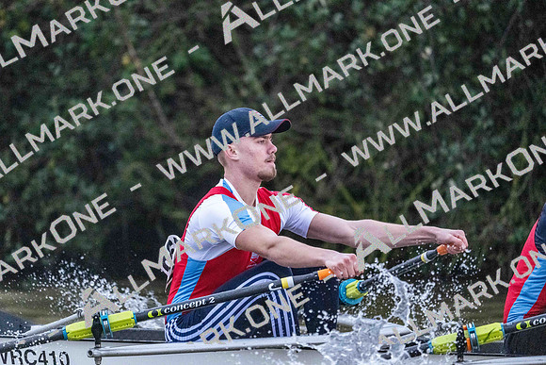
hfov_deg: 5.2
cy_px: 182
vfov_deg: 3.4
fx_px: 6068
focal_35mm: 400
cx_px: 273
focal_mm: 400
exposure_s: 1/1600
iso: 18000
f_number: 4.5
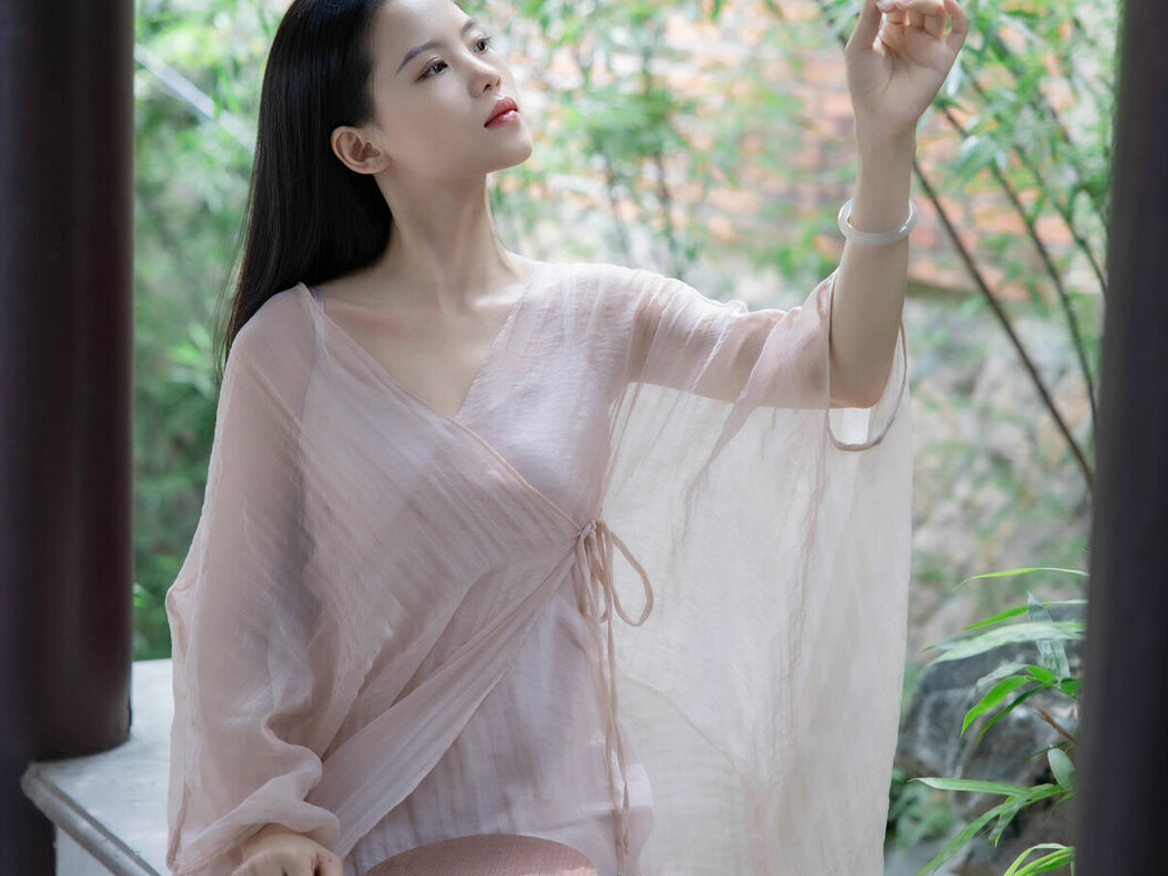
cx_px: 583
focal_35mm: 94
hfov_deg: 20.9
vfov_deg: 15.7
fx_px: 3171
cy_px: 307
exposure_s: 1/100
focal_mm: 65
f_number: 2.8
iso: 200
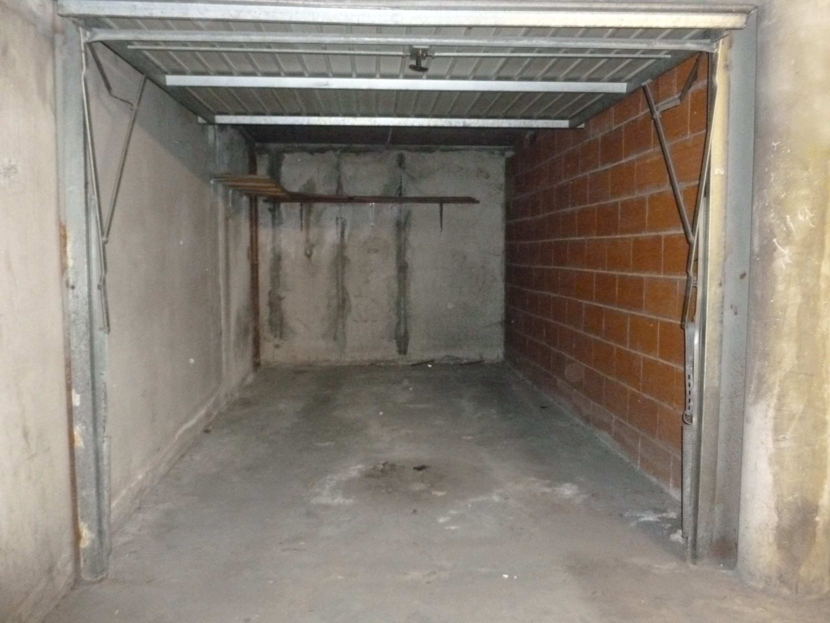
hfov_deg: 63.4
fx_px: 671
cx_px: 415
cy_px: 312
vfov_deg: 49.7
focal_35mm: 28
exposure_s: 1/8
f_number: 3.3
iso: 1000
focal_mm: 5
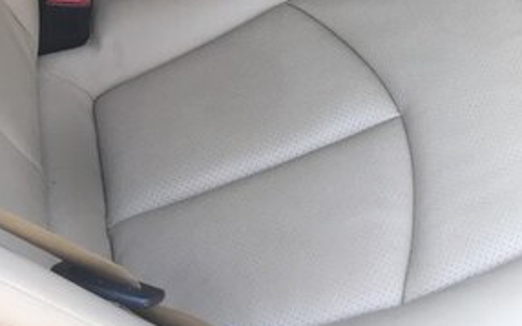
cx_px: 367
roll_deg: -7.4
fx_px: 1010
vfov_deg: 17.2
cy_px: -101
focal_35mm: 71
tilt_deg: -37.8
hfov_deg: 28.7
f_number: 2.2
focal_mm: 4.15
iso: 32
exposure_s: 1/33
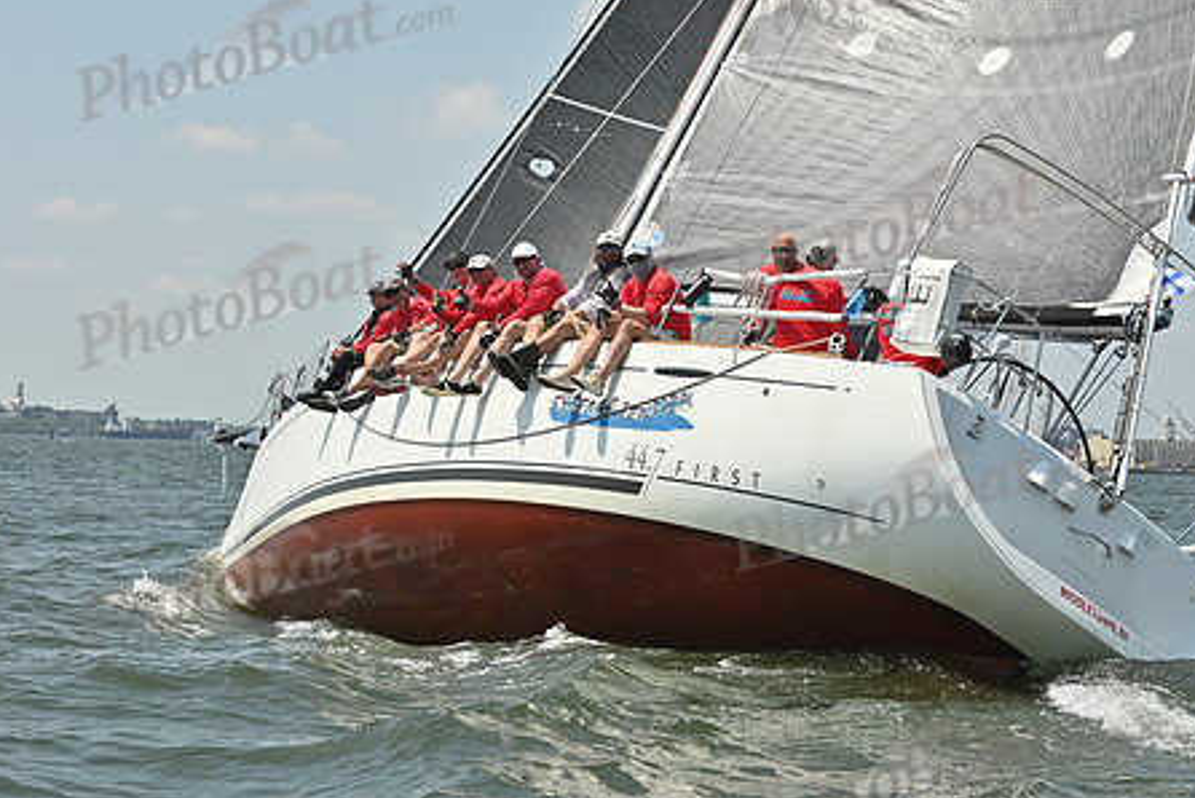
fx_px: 3023
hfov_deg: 22.4
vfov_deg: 15.0
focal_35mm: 91
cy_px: 400
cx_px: 595
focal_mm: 70
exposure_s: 1/1250
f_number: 9
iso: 320
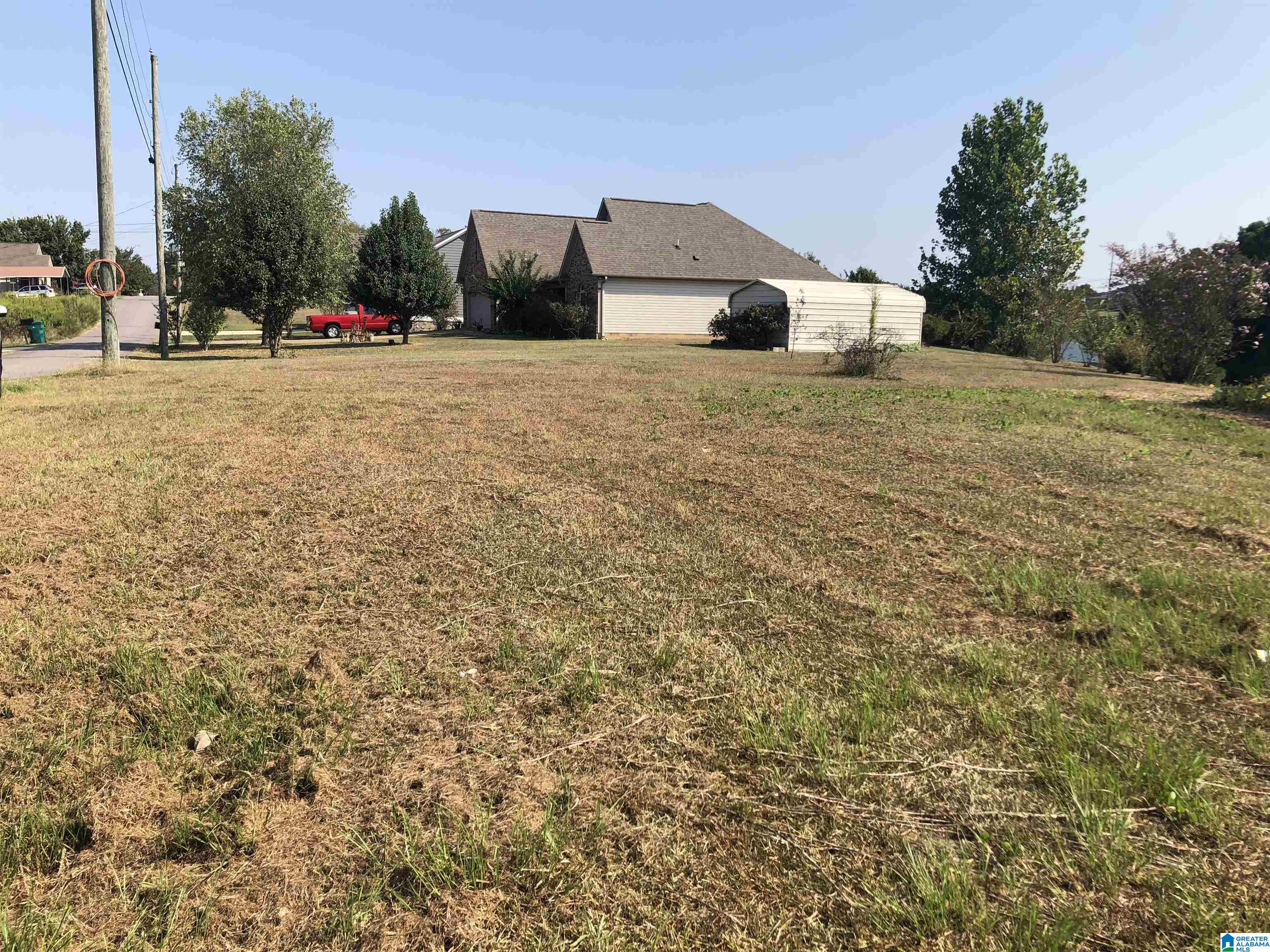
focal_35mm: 28
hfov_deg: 63.4
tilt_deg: -6.0
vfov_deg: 49.7
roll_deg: -0.4
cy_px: 476
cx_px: 635
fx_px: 1027
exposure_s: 1/1499
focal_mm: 4
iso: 20
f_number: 1.8
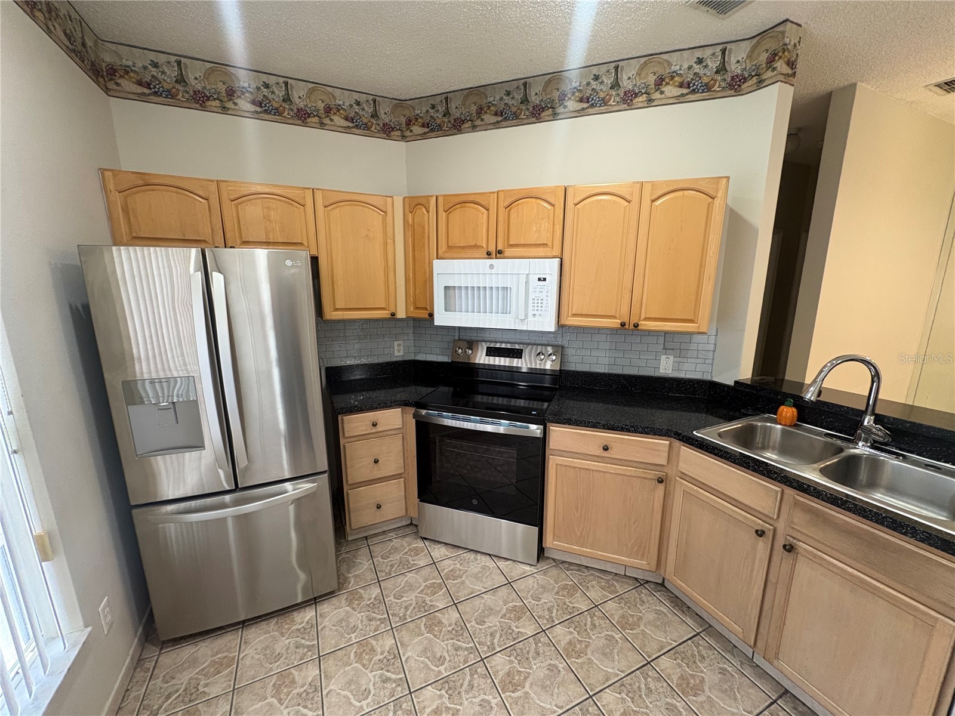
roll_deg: +0.7
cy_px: 358
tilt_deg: -11.7
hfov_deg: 102.1
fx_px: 386
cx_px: 478
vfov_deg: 85.7
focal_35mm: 14
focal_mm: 2.22
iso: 250
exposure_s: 1/60
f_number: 2.2
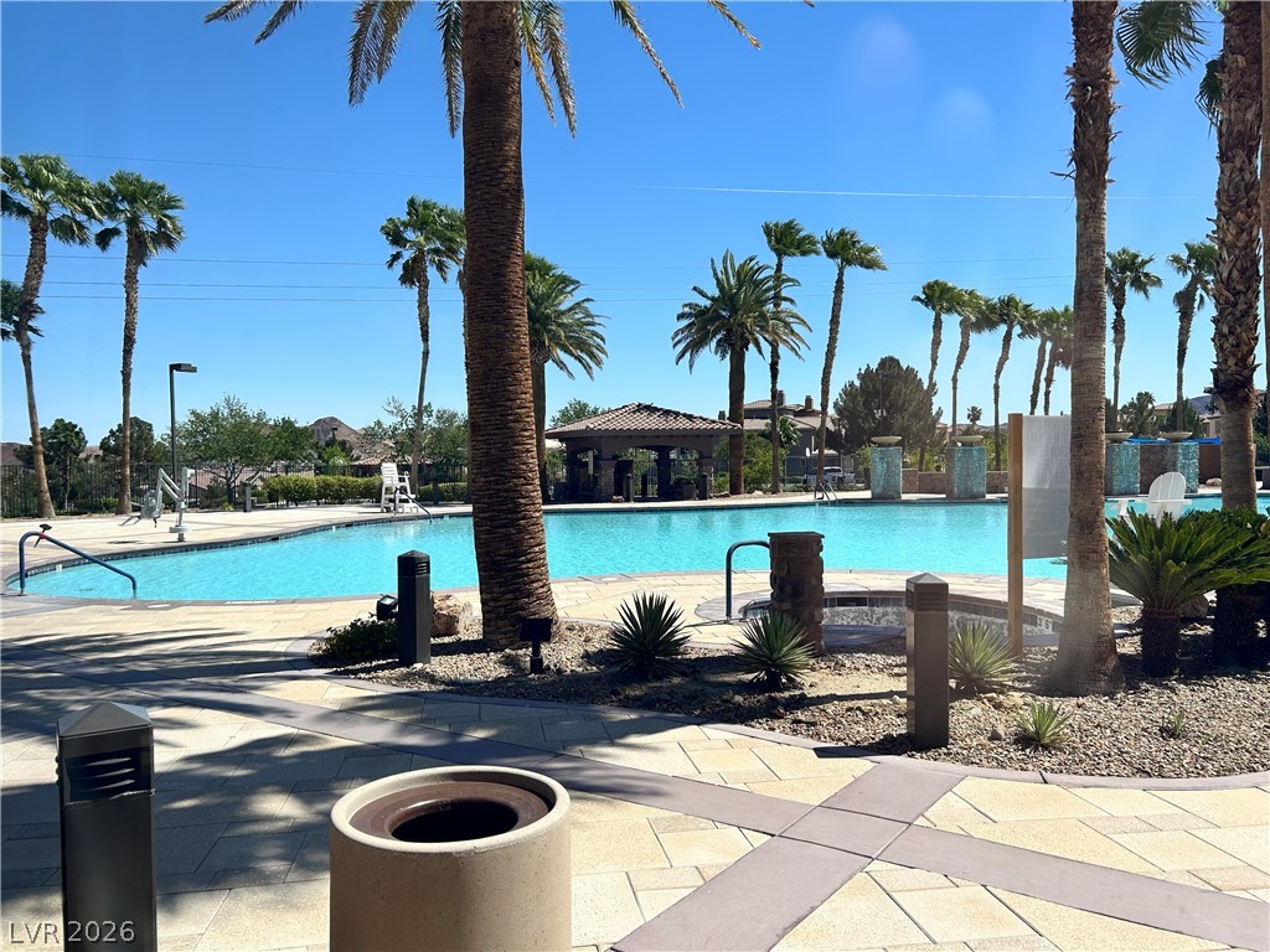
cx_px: 635
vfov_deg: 53.1
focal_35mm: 26
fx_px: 954
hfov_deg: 67.3
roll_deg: +1.3
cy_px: 476
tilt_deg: -2.5
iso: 50
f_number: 1.5
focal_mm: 5.7
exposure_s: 1/4831
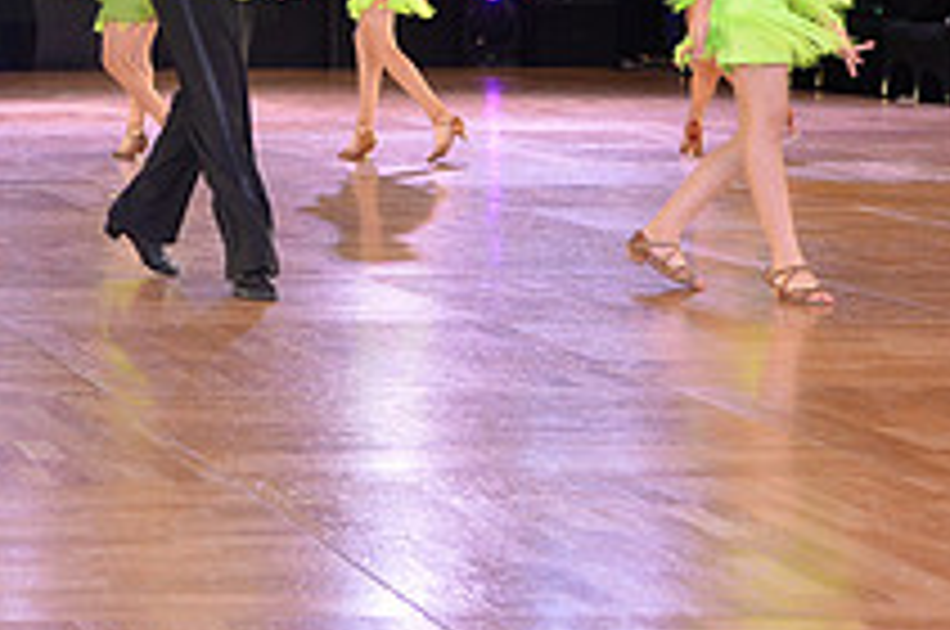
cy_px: -97
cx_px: -212
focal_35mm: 132
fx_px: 3478
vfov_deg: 10.2
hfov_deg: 15.0
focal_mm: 48
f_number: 4
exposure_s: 1/250
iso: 1600
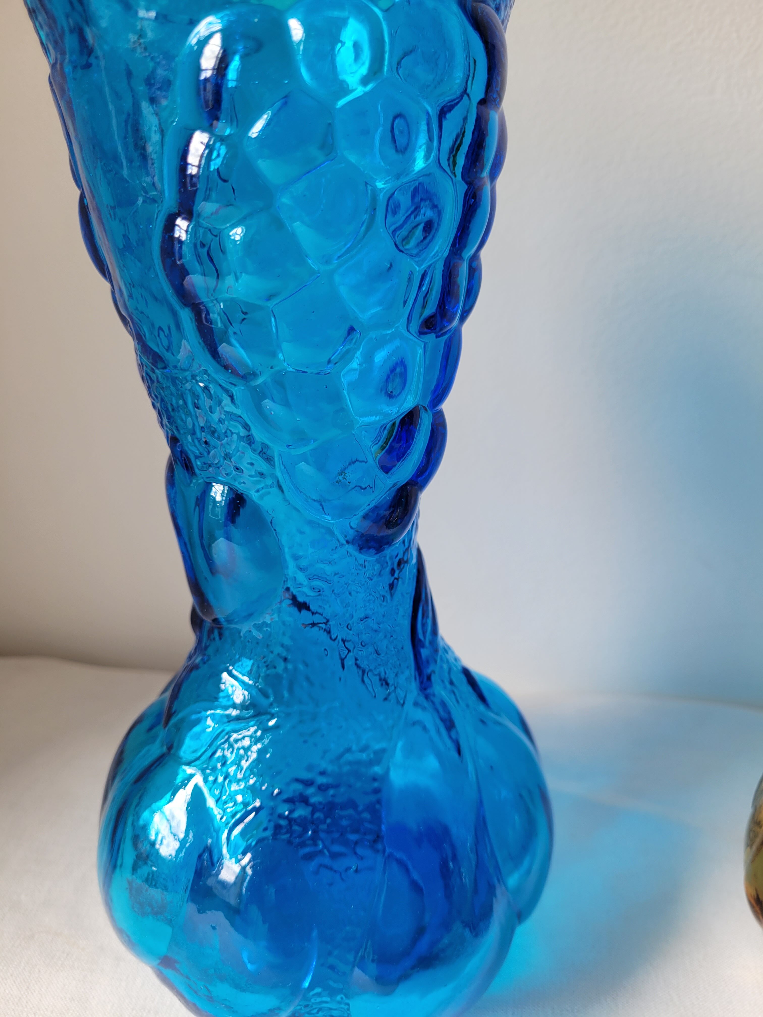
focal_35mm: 26
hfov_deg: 53.1
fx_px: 764
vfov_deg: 67.3
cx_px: 382
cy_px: 508
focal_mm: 5.4
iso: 40
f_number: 1.8
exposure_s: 1/161
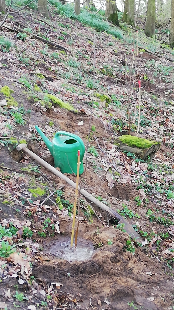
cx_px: 96
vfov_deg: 30.6
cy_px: 144
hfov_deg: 17.5
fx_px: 566
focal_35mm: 69
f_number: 2.2
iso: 100
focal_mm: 3.81
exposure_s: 1/100
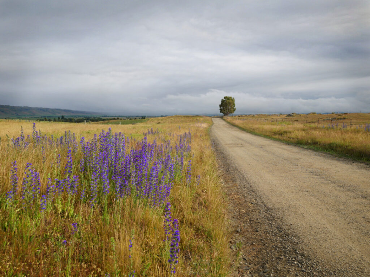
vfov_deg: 46.8
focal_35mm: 30
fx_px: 321
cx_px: 185
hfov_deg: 60.0
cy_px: 138
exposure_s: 1/500
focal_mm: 15
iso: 200
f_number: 4
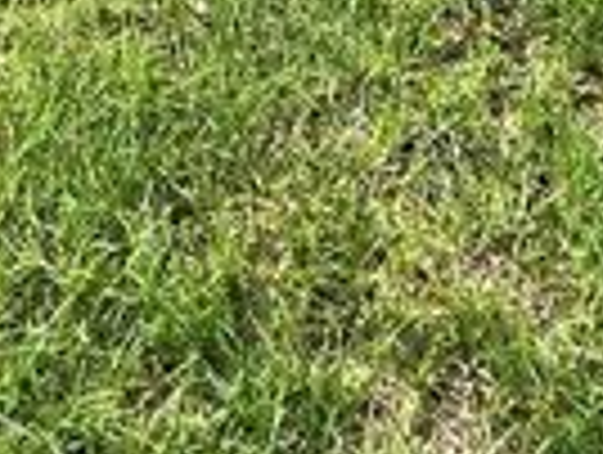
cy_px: -1025
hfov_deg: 19.8
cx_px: 356
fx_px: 1728
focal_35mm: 99
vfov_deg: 9.9
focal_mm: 2.2
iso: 32
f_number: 1.9
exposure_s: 1/2500
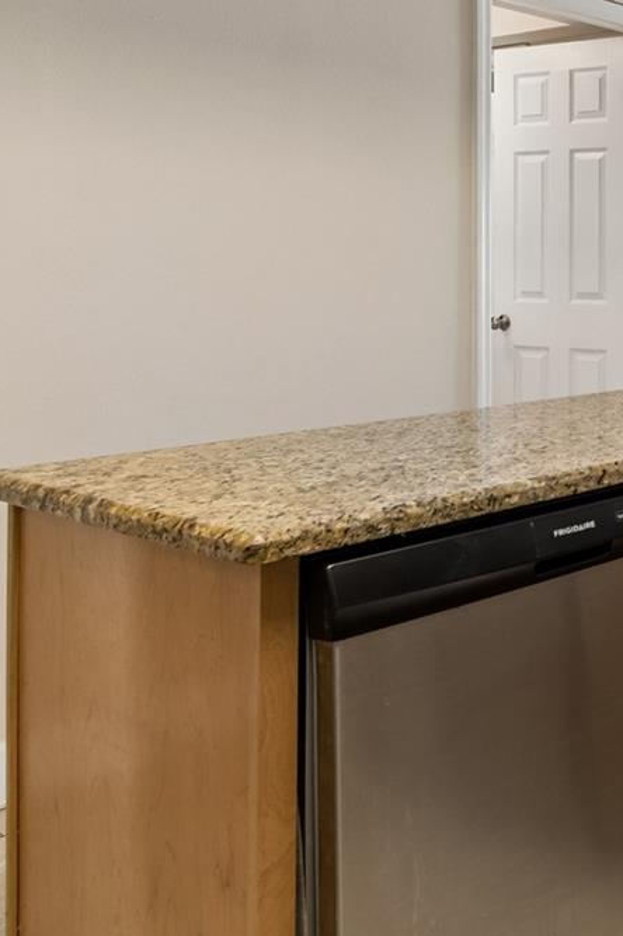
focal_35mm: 36
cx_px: 1007
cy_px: 276
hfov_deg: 24.8
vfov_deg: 51.6
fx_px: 935
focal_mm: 10
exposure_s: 1/20
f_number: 7.1
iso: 100
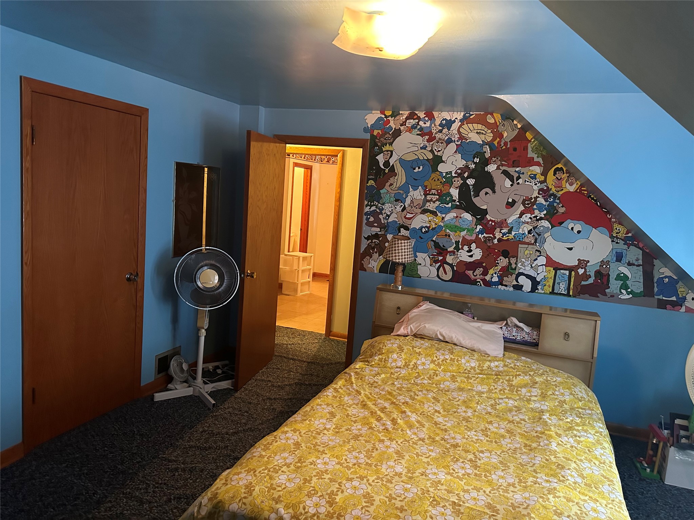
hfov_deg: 71.6
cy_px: 260
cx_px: 347
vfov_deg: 56.8
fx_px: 481
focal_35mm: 24
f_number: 1.78
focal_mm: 6.86
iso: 1000
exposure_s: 1/40
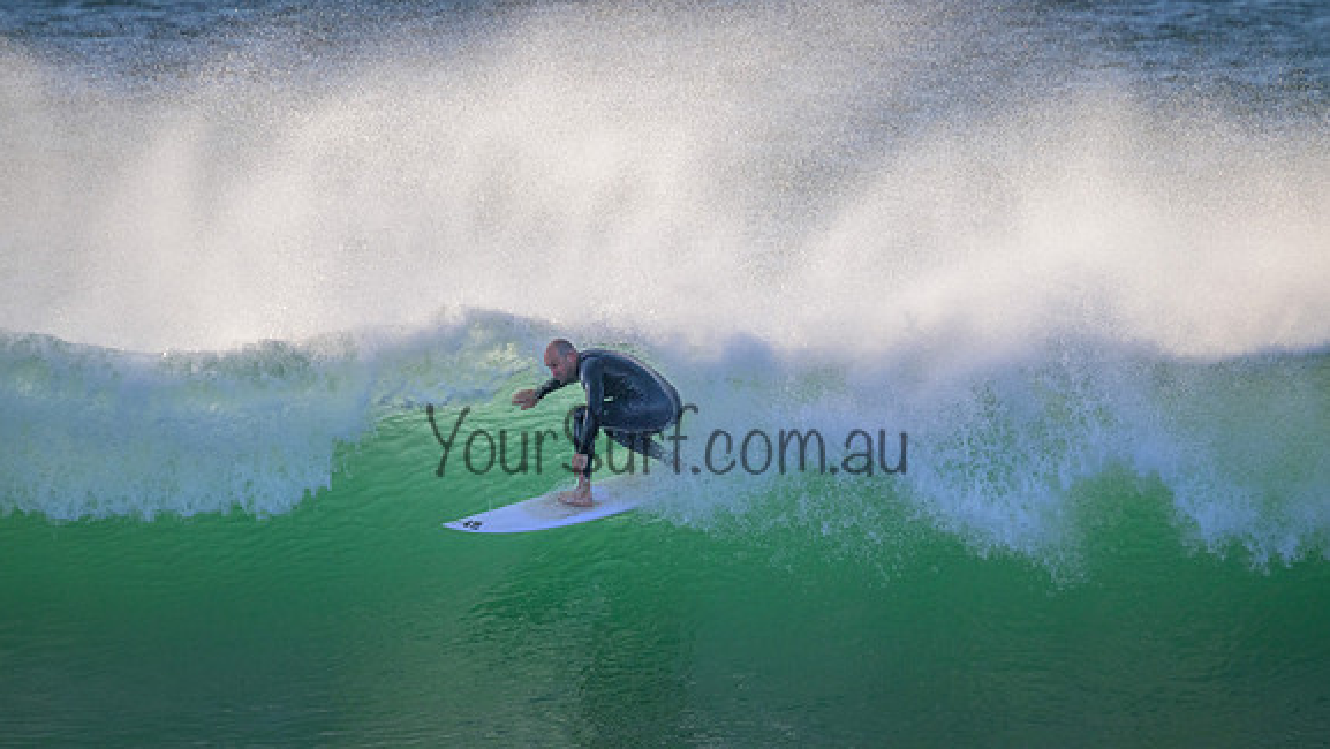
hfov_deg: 2.6
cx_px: 664
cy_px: 421
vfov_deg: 1.4
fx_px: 29704
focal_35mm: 842
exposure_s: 1/1250
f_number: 11
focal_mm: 800
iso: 1800
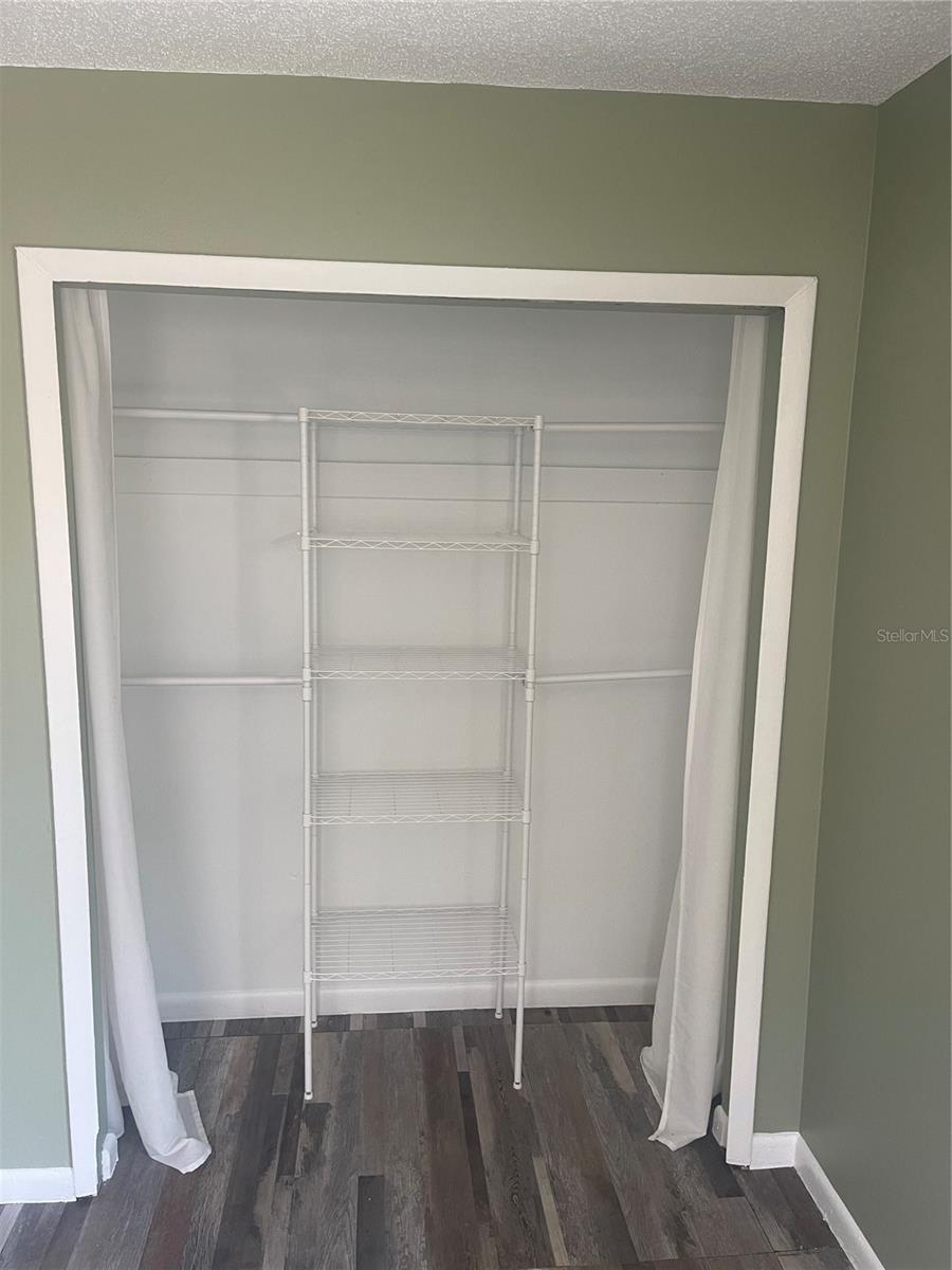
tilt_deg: -10.1
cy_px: 635
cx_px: 476
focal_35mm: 25
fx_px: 917
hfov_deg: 54.9
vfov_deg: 69.4
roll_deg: -0.3
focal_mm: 5.1
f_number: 1.6
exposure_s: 1/97
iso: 125
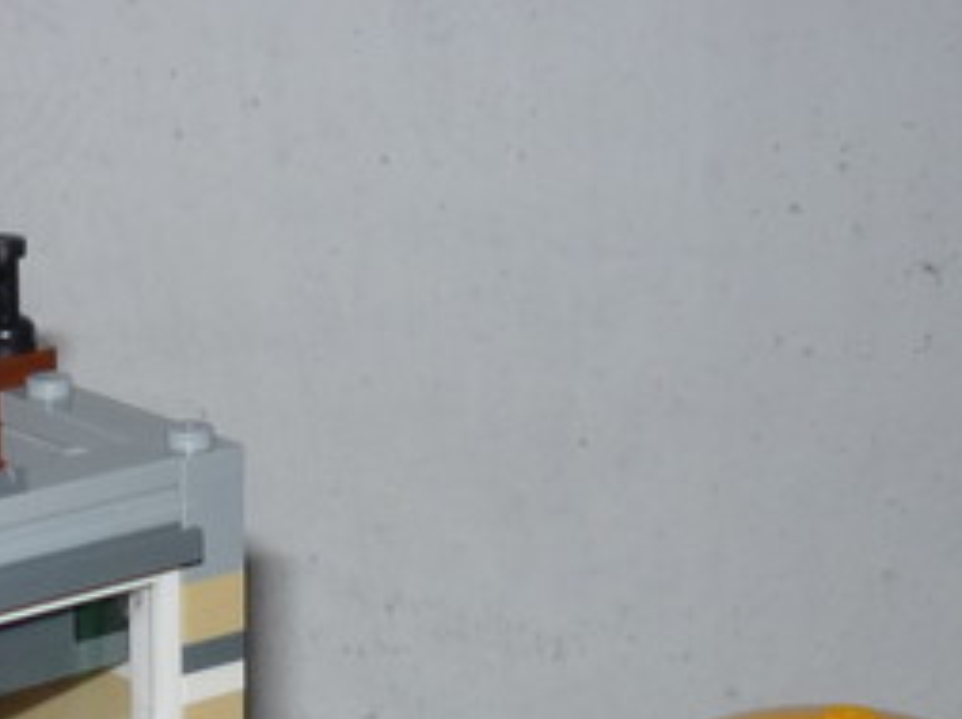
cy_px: 1250
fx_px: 3164
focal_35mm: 114
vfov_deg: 12.0
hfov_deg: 17.0
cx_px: 87
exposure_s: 1/30
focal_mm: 5.2
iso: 100
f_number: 4
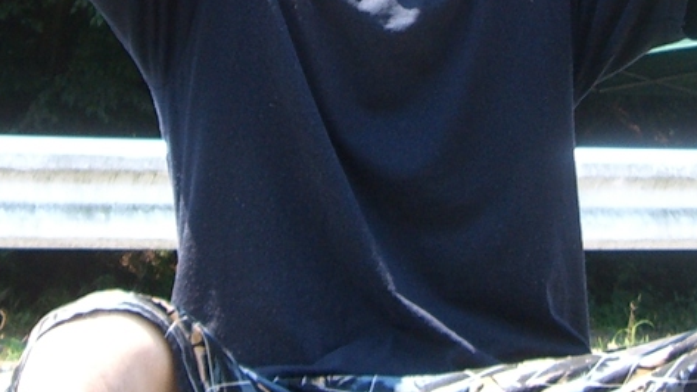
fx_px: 2587
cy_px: -150
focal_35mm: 140
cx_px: 430
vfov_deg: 8.5
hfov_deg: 15.3
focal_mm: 6.2
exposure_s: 1/250
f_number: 2.7
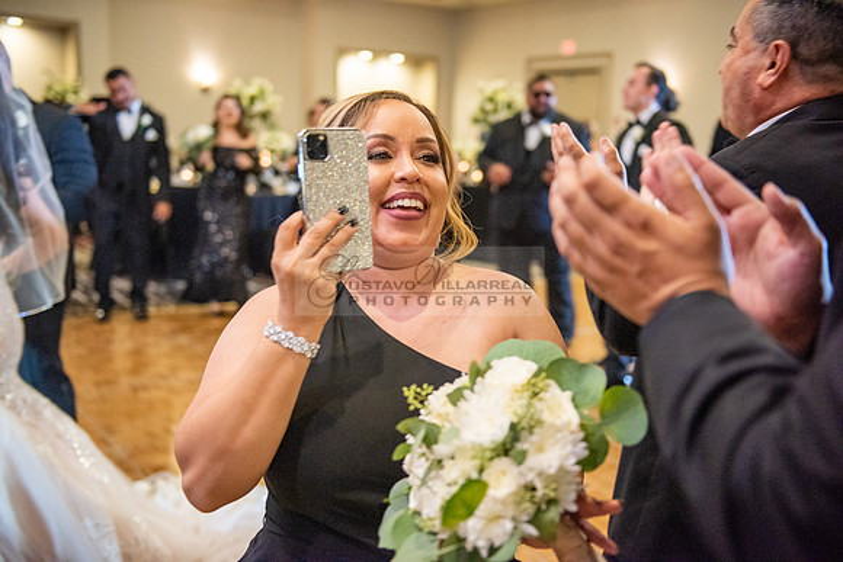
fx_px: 937
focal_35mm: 40
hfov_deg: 48.4
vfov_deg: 33.4
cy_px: 281
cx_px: 422
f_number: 2.8
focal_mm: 40
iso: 1600
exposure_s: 1/125
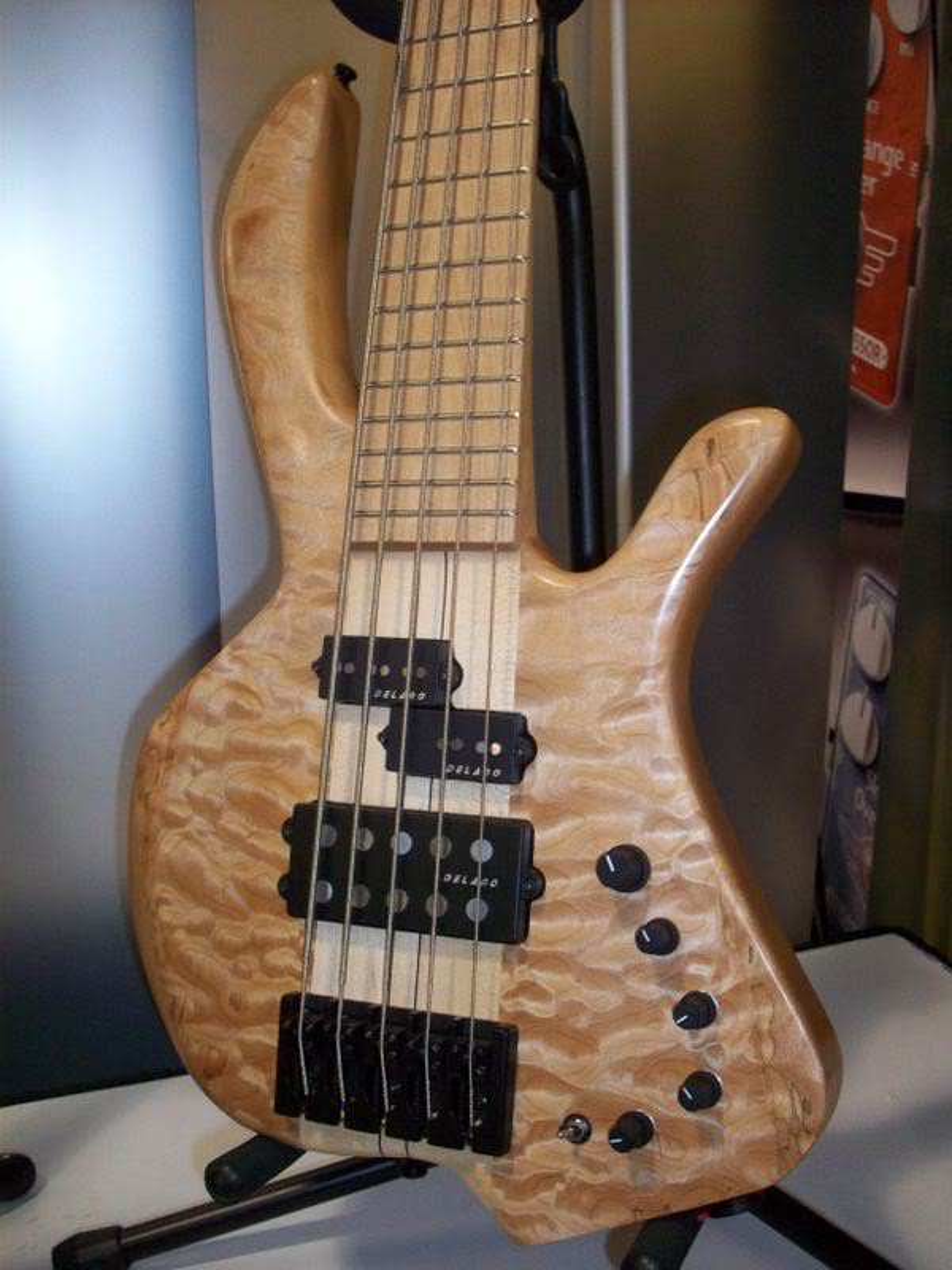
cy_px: 635
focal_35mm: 37
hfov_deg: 38.7
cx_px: 476
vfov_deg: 50.1
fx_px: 1357
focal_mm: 6.2
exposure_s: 1/45
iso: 160
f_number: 2.8
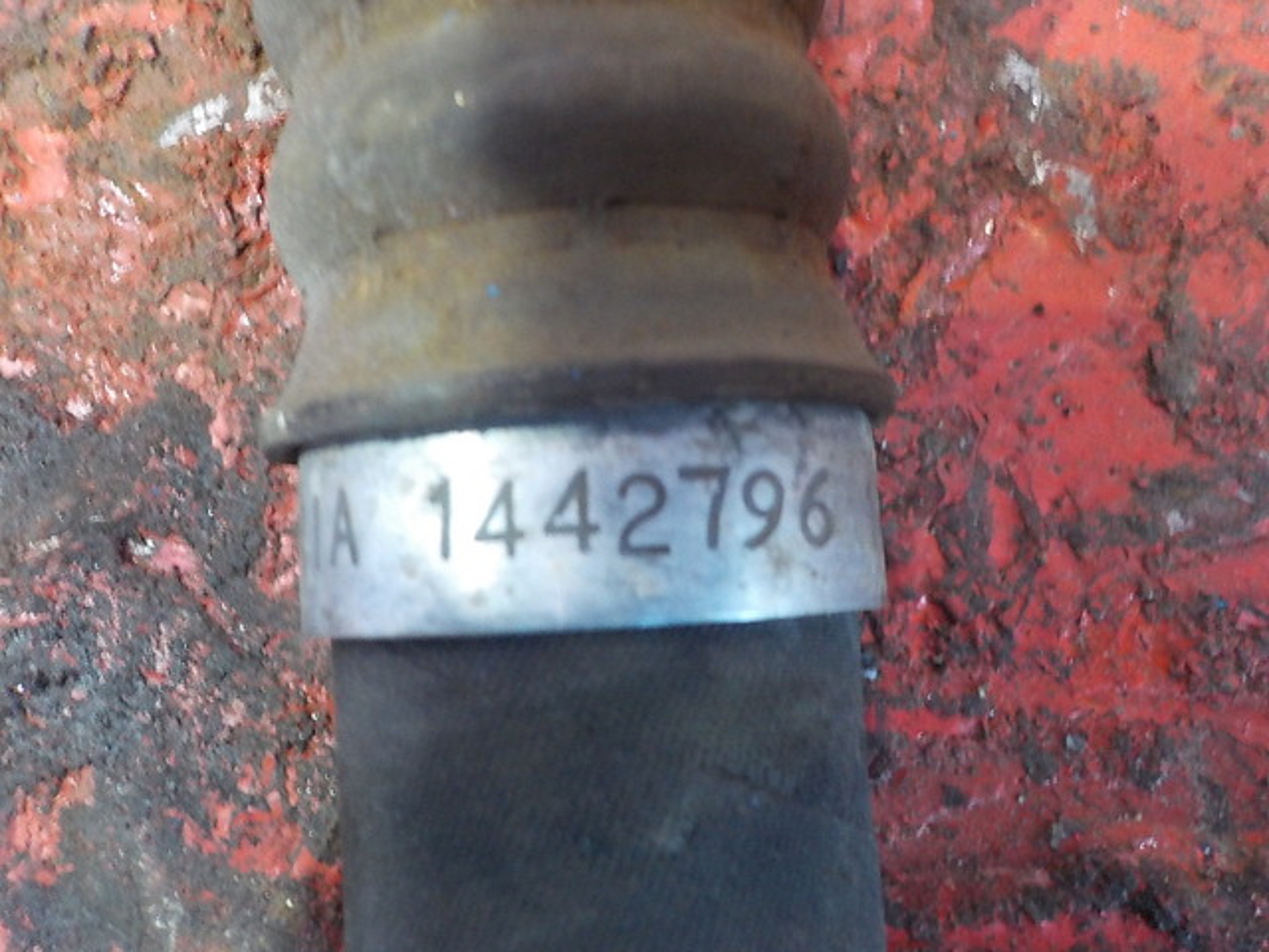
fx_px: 1100
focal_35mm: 30
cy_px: 476
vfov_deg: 46.8
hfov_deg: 60.0
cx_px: 634
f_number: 3.3
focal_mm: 4.1
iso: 400
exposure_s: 1/13
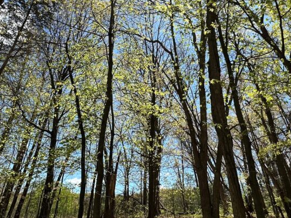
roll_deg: -2.0
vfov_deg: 47.6
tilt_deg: +35.0
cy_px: 52
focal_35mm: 28
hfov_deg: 63.4
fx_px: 235
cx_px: 140
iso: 40
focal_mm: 2.22
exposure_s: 1/1247
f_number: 2.2
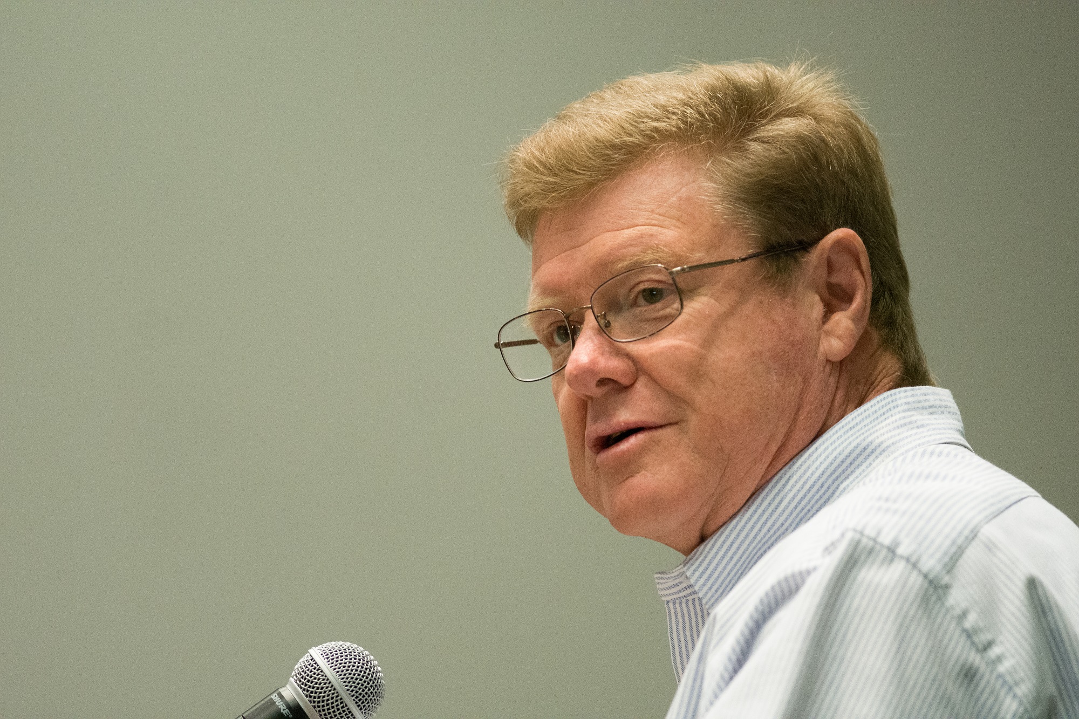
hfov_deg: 4.6
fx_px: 13485
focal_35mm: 450
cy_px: 360
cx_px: 540
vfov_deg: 3.1
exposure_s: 1/160
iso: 3200
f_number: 2.8
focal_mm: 300
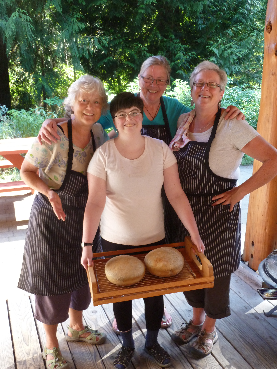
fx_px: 448
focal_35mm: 42
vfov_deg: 44.8
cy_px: 184
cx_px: 138
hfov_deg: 34.3
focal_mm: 6.9
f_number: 3.7
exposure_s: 1/30
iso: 250
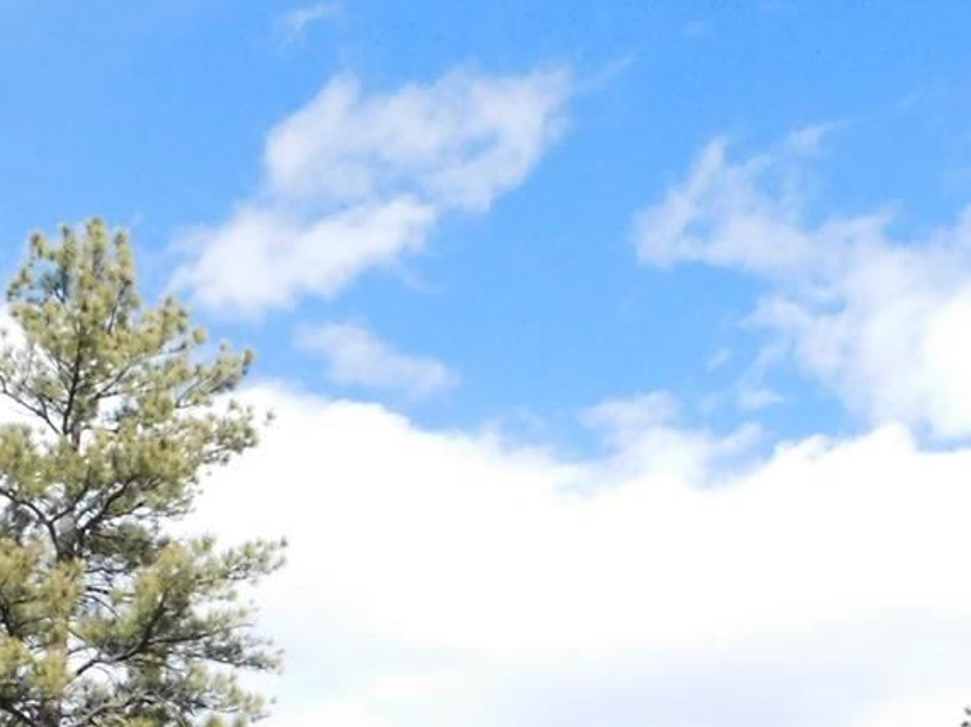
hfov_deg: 33.0
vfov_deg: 23.6
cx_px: 621
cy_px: 803
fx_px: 1627
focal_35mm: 58
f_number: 6
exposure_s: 1/1500
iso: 800
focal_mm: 4
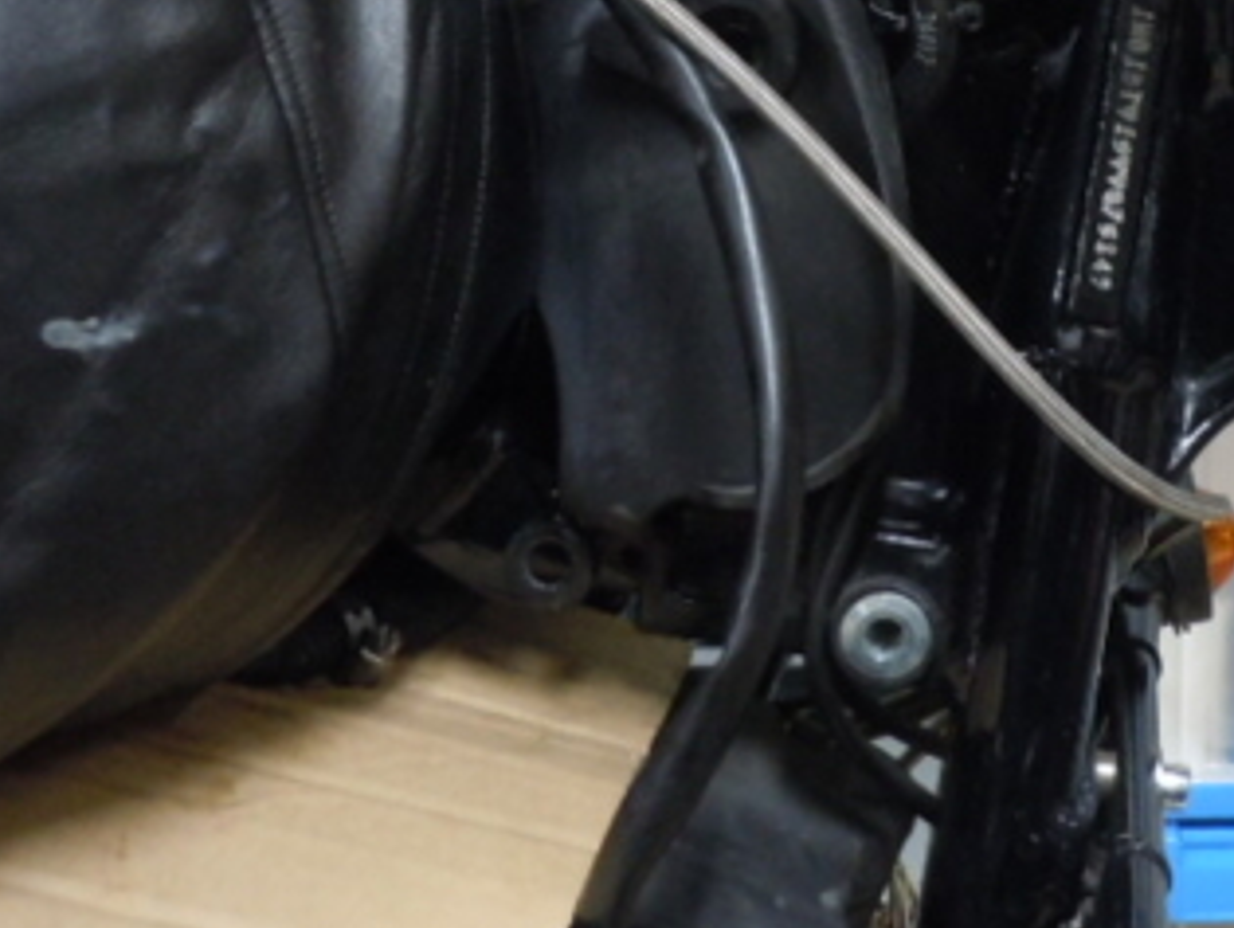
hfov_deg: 26.3
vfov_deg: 20.3
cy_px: 55
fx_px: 2534
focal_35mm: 71
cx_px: 1160
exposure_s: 1/13
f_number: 3.7
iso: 400
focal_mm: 5
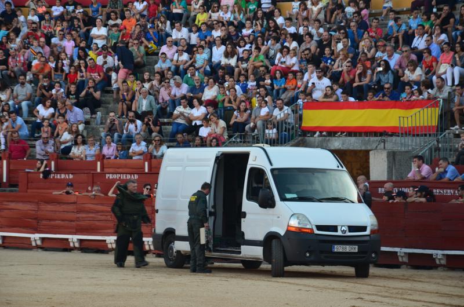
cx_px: 232
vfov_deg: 8.7
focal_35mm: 158
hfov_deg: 13.1
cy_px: 154
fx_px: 2026
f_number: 8
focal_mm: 105
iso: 250
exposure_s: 1/50
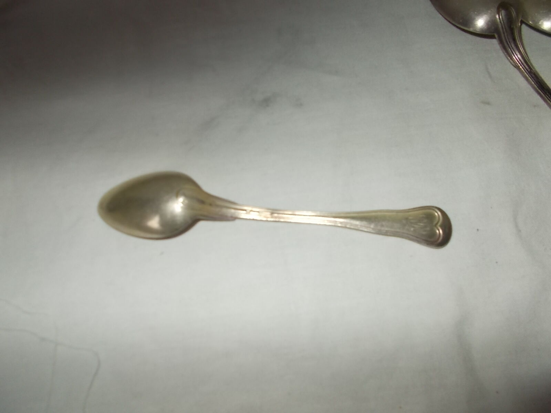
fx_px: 414
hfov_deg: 67.3
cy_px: 206
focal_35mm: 26
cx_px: 276
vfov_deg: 53.1
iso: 200
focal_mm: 4.6
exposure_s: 1/25
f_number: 3.2
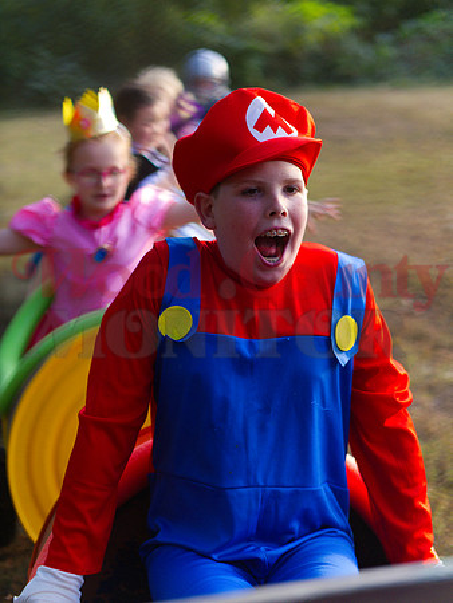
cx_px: 226
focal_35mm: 86
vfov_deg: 22.7
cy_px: 302
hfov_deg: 17.2
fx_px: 1499
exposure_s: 1/1000
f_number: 1.2
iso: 200
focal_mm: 43
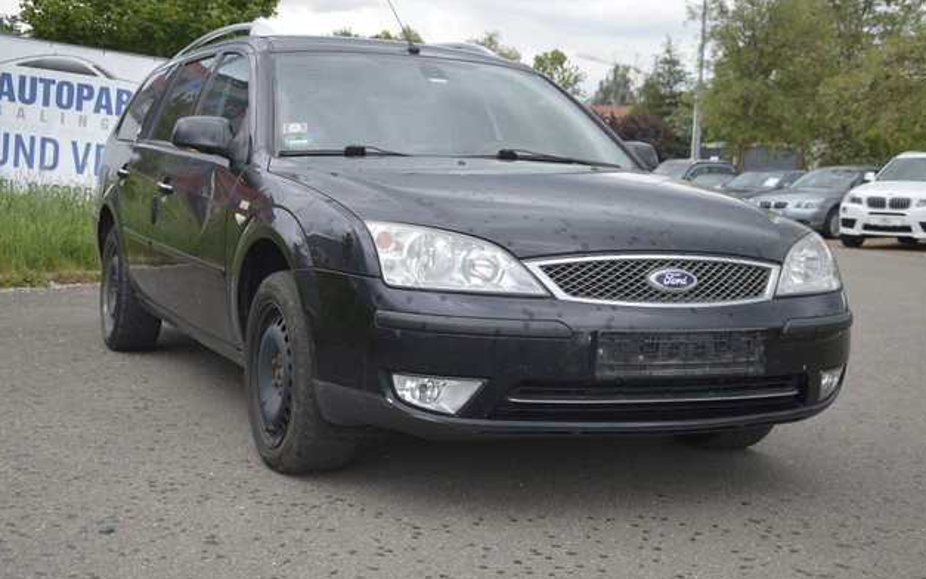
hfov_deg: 38.2
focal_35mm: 53
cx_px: 461
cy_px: 312
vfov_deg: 24.4
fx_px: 1338
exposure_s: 1/125
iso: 100
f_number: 5.6
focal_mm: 34
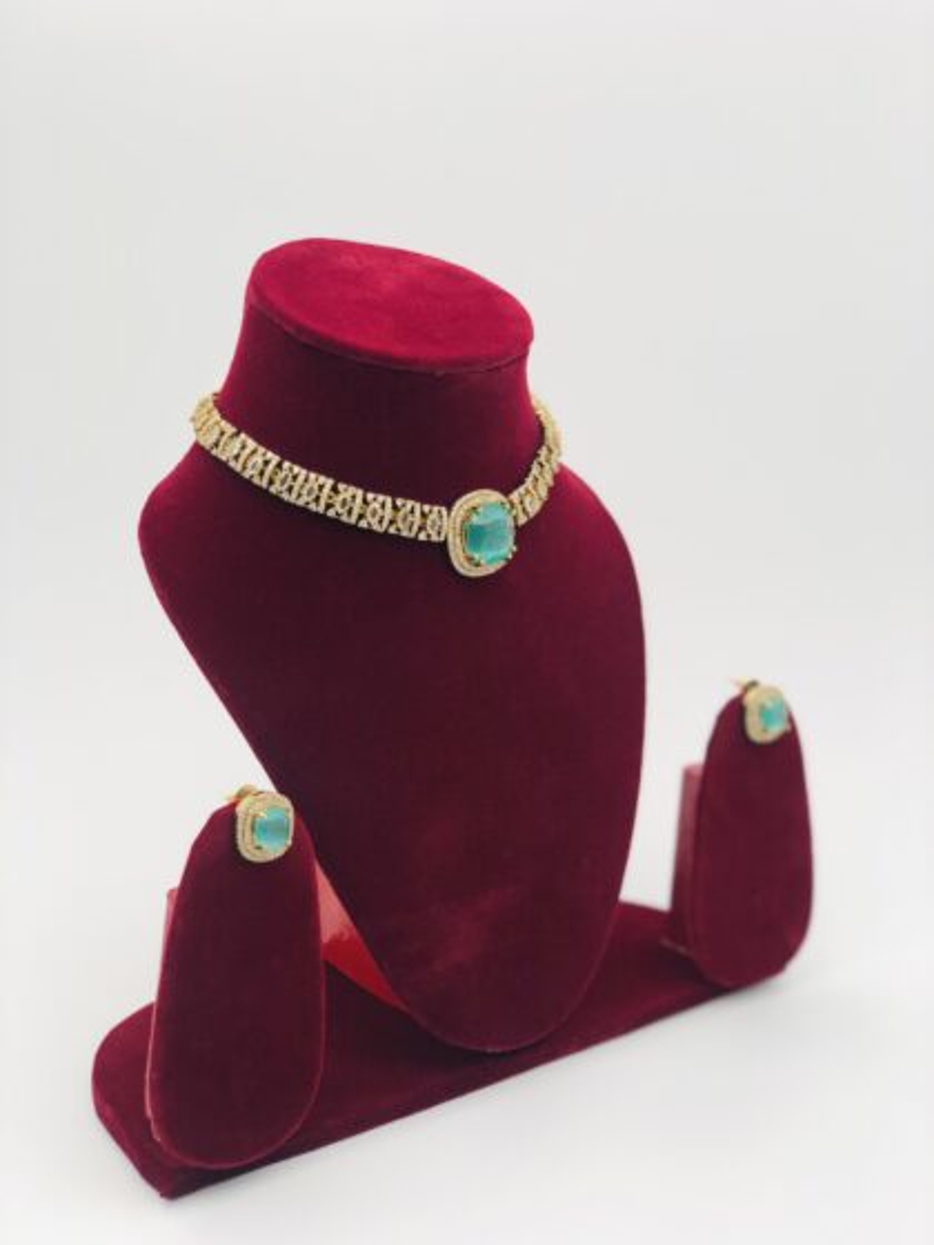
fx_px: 1871
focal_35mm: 52
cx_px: 467
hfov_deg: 28.0
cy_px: 622
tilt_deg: -15.3
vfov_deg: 36.8
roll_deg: -4.0
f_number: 2.4
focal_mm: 6
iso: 20
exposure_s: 1/100
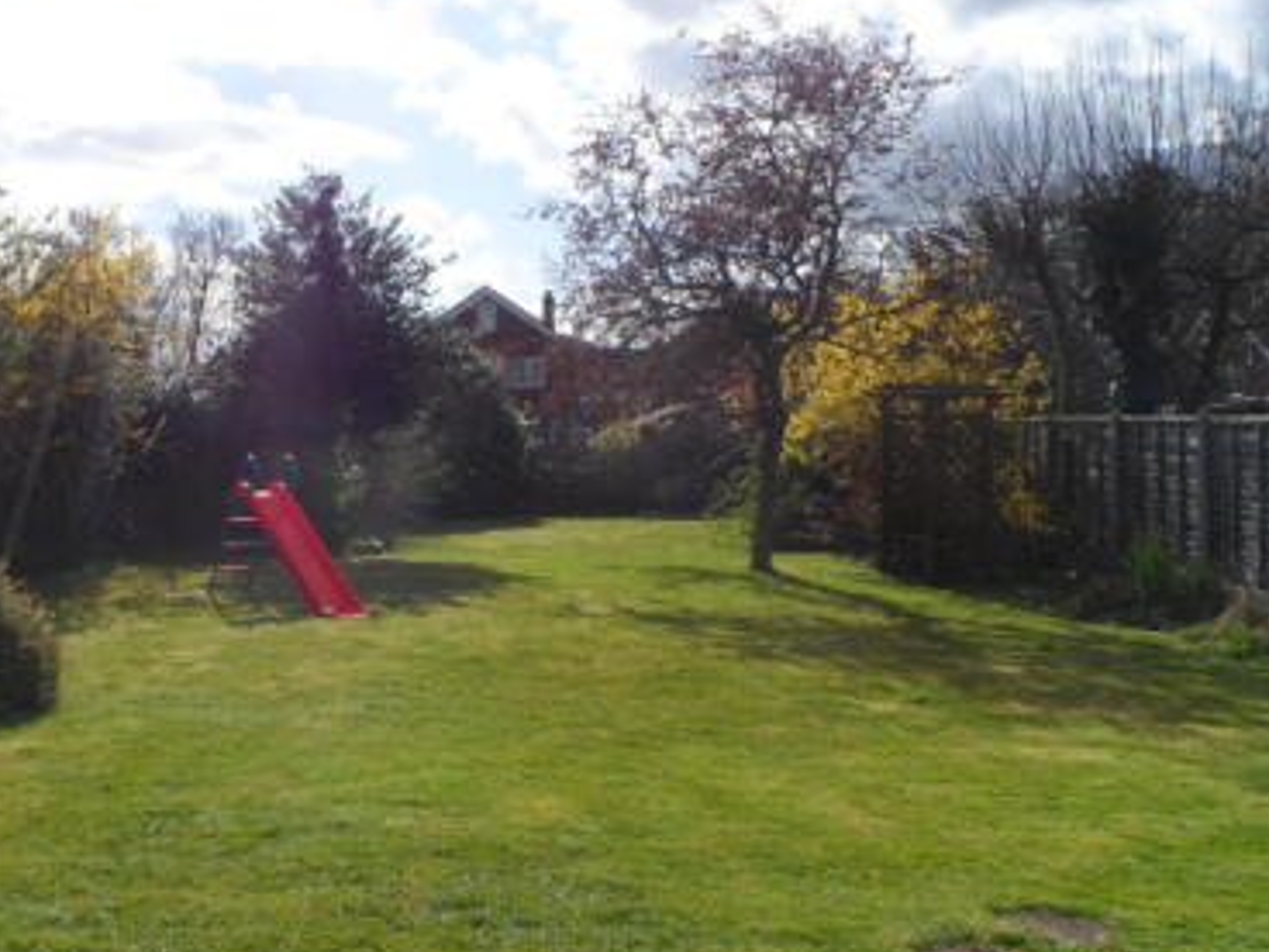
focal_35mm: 38
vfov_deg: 37.7
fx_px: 1393
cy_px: 433
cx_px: 288
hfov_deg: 46.8
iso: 80
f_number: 4.5
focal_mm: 4
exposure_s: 1/1000
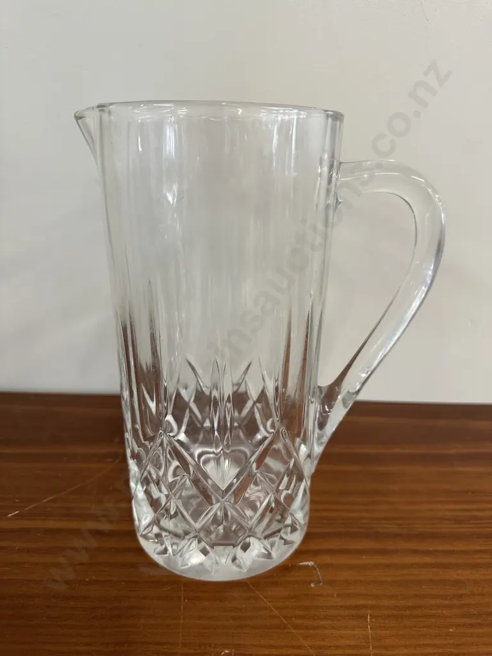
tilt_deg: -21.4
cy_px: 328
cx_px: 246
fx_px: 455
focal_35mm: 24
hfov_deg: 56.8
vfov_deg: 71.6
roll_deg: -0.2
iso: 125
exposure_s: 1/100
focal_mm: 6.86
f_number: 1.78
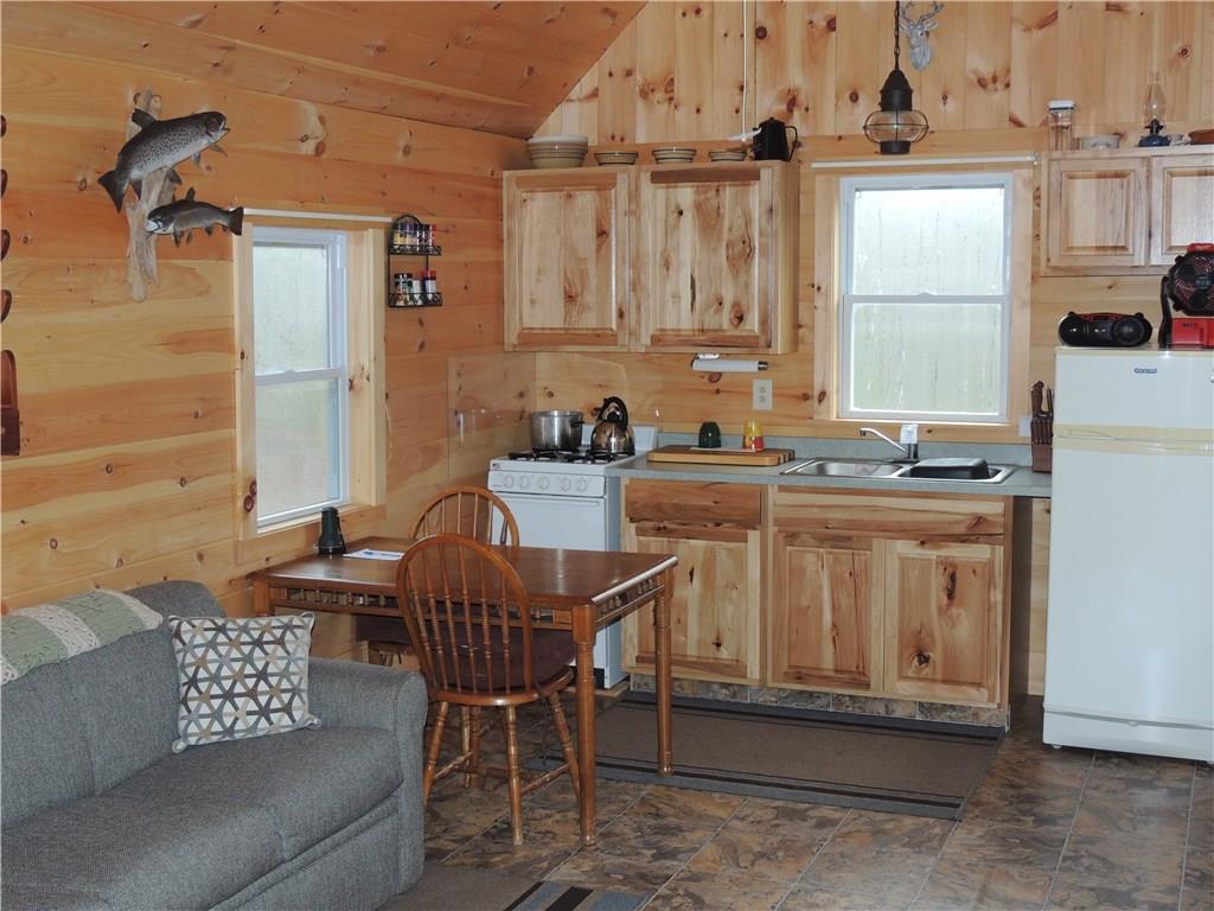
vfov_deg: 33.6
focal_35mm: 43
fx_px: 1508
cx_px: 607
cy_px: 456
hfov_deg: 43.9
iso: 250
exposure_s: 1/30
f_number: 3.4
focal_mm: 7.6
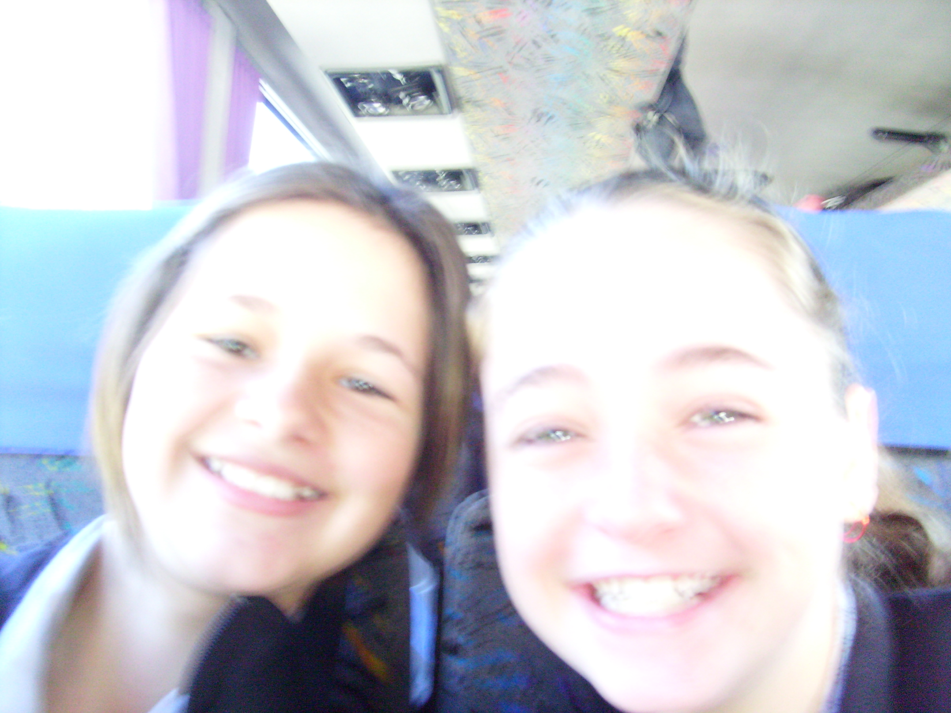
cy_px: 356
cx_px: 476
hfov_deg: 52.6
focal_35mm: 35
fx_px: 962
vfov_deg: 40.7
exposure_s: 1/4
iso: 200
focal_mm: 5.8
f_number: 2.8
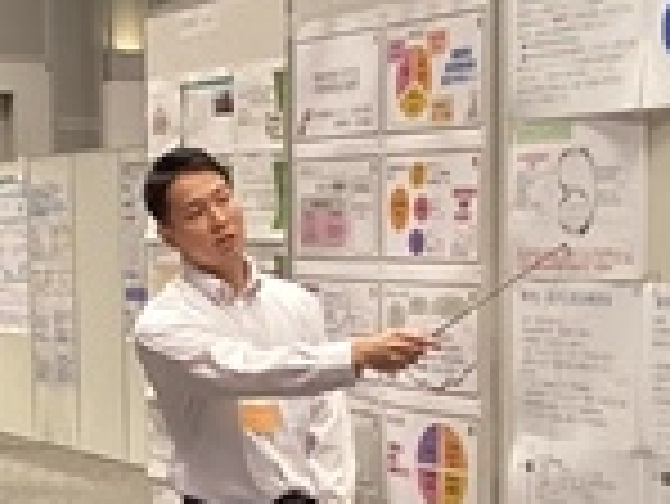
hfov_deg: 18.8
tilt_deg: -7.9
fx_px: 2015
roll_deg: -0.7
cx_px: 216
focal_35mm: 104
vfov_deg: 14.0
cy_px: 538
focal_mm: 3.3
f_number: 2.4
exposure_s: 1/50
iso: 250
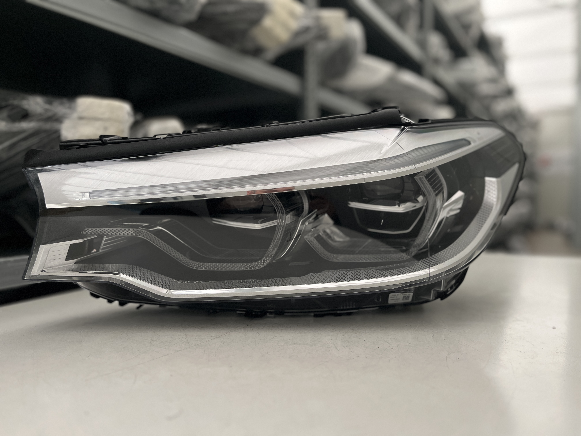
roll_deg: +0.6
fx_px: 436
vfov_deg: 53.1
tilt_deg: -3.2
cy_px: 218
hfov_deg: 67.3
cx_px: 290
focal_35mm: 26
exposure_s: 1/50
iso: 250
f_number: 1.6
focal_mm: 5.1
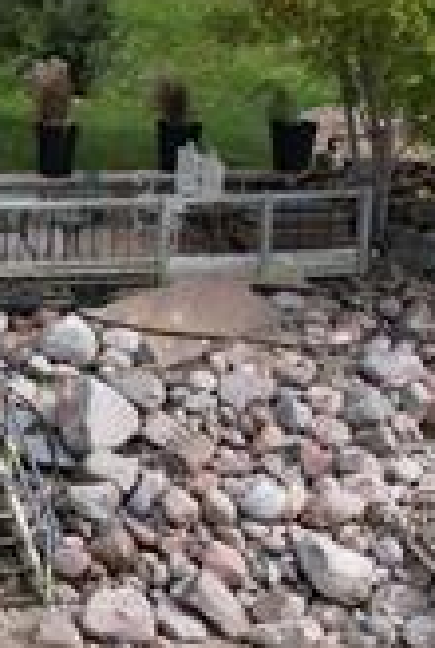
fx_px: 2473
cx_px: -463
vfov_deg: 14.9
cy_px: 190
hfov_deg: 9.4
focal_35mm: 137
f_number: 2.8
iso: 140
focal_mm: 8.38
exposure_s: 1/1600
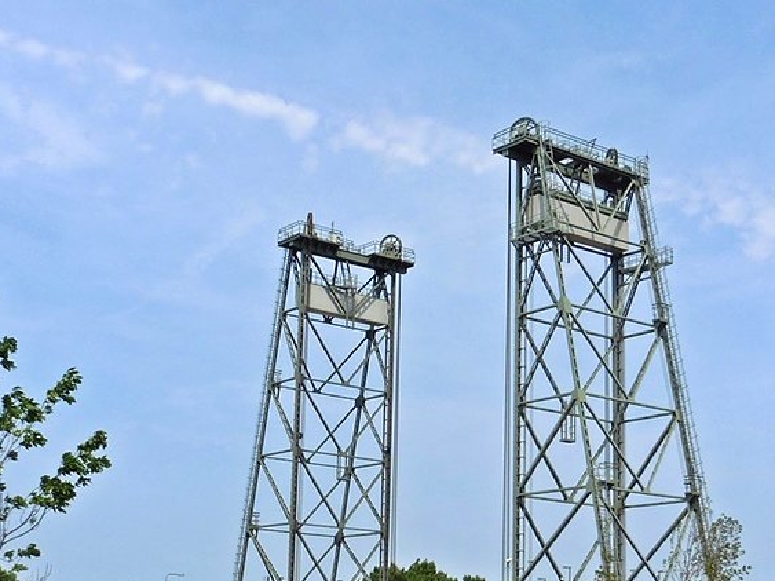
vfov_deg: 30.0
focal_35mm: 48
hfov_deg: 39.6
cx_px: 417
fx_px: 1074
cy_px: 399
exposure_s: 1/1600
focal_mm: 5.4
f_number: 4.5
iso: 100
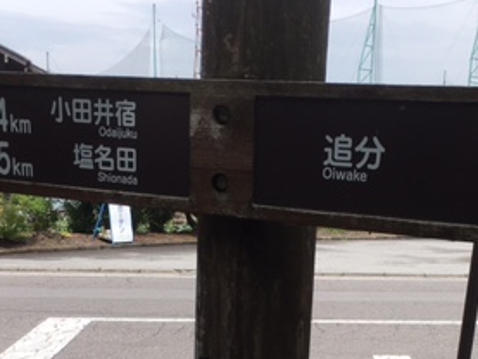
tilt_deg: -13.3
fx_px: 926
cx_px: 267
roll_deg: -2.1
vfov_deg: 21.0
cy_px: 385
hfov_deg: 28.9
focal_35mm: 67
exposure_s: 1/1479
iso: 25
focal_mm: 4.15
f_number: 2.2
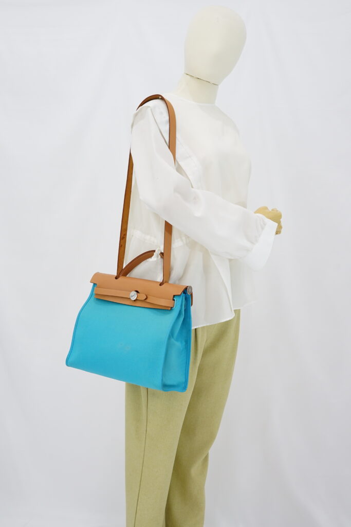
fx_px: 731
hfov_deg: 27.0
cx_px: 176
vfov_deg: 39.6
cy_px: 264
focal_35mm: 50
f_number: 6.3
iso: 640
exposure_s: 1/10
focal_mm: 50
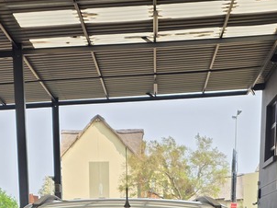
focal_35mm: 78
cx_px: 125
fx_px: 624
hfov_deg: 25.0
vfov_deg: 16.5
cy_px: 349
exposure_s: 1/1751
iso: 80
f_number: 1.7
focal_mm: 6.25
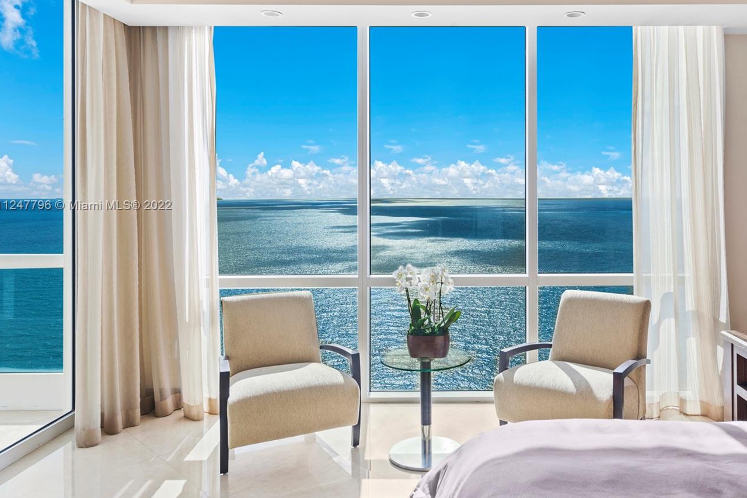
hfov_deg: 61.4
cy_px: 206
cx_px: 452
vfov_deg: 43.4
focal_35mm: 30
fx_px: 622
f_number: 8
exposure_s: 1/160
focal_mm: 24
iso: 400
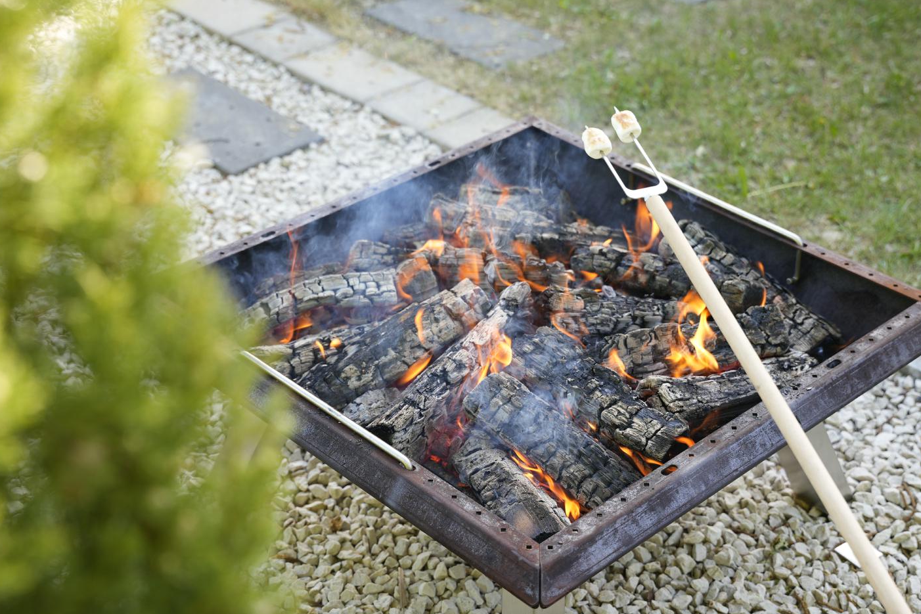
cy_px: 355
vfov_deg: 21.3
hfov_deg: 31.5
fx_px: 1629
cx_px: 507
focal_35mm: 64
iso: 100
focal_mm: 46.5
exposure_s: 1/100
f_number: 3.2
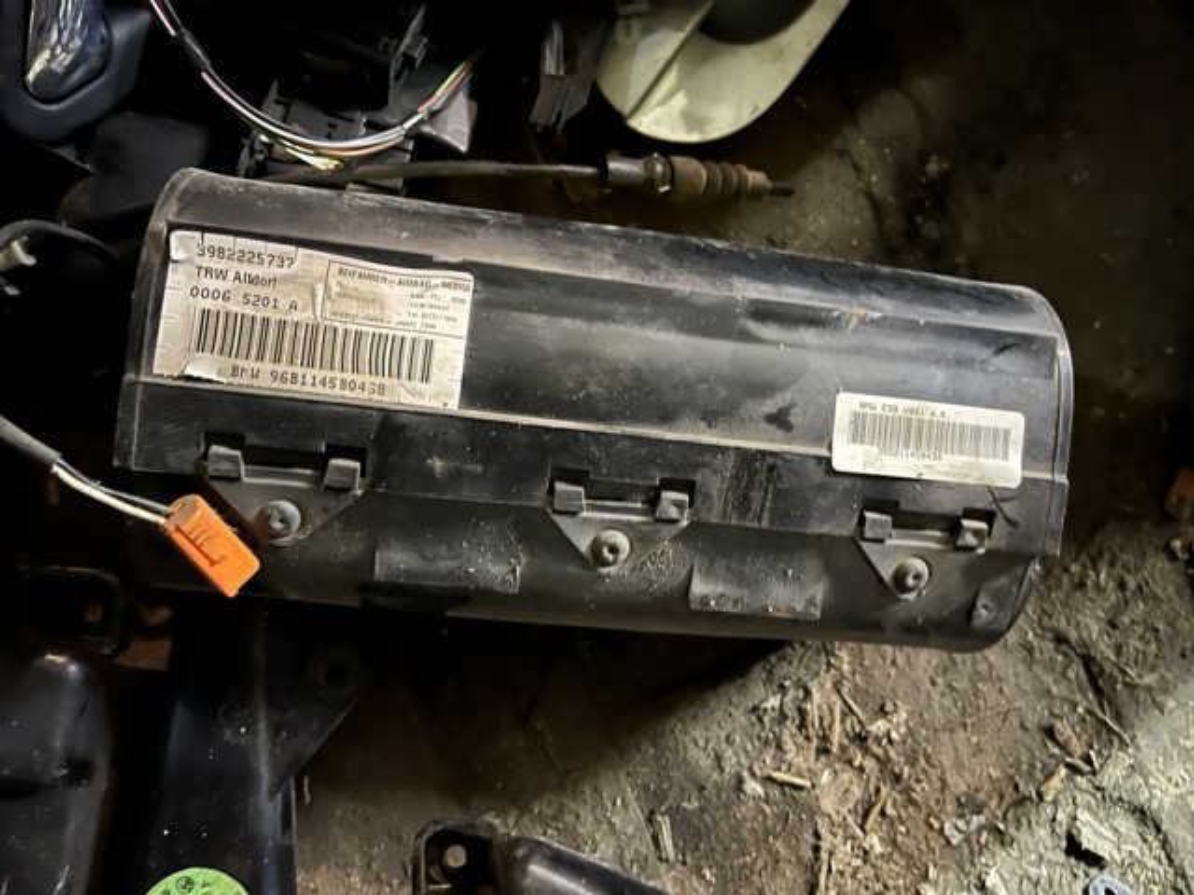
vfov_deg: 53.1
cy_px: 448
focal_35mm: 26
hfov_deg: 67.3
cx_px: 597
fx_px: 897
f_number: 1.6
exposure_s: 1/9
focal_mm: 5.1
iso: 1250
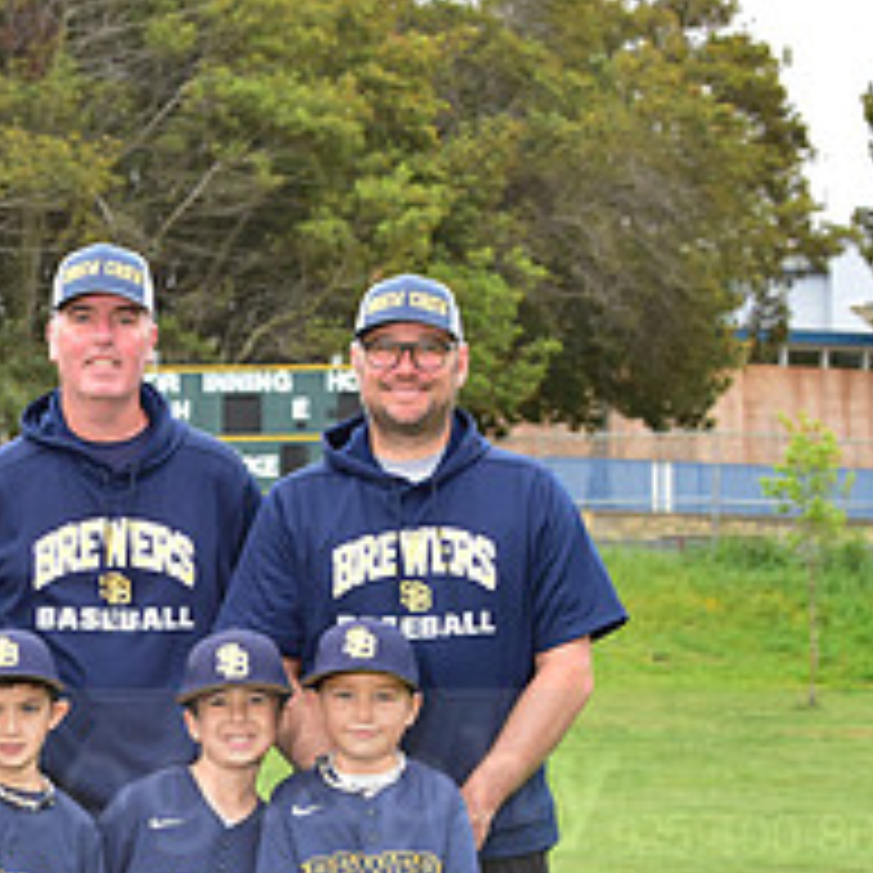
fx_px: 5079
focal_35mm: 178
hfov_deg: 9.8
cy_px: 749
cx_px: 68
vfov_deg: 9.8
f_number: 7.1
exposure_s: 1/160
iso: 400
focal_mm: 70
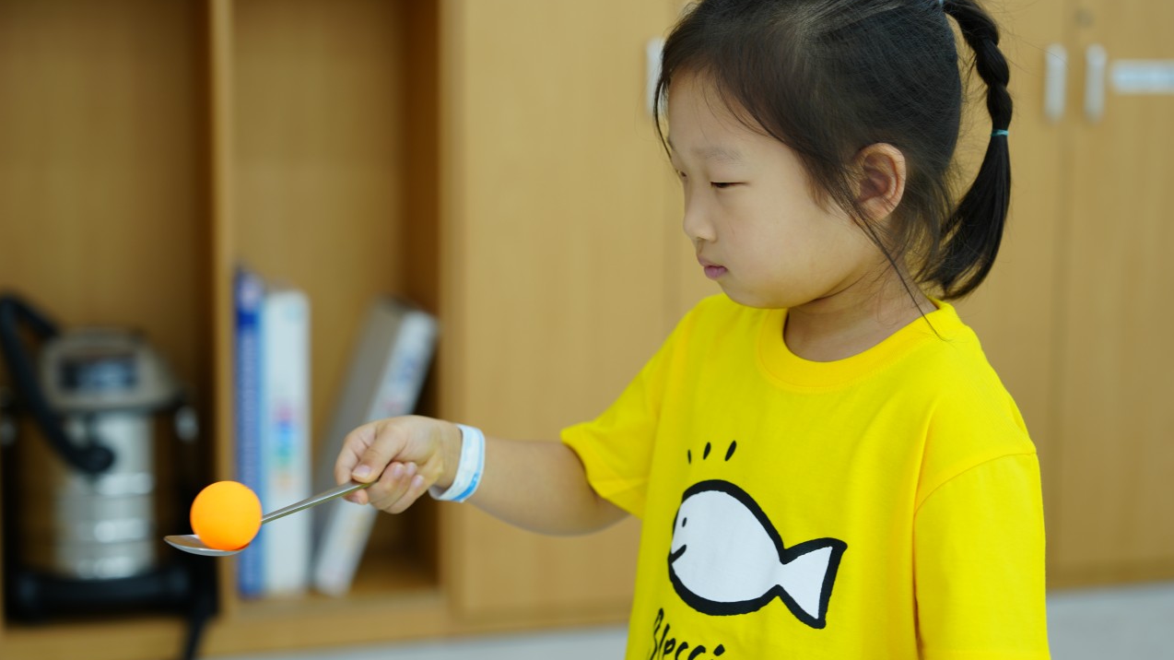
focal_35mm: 60
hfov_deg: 34.9
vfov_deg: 20.0
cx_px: 588
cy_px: 308
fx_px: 1867
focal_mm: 57
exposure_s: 1/80
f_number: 2.8
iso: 100
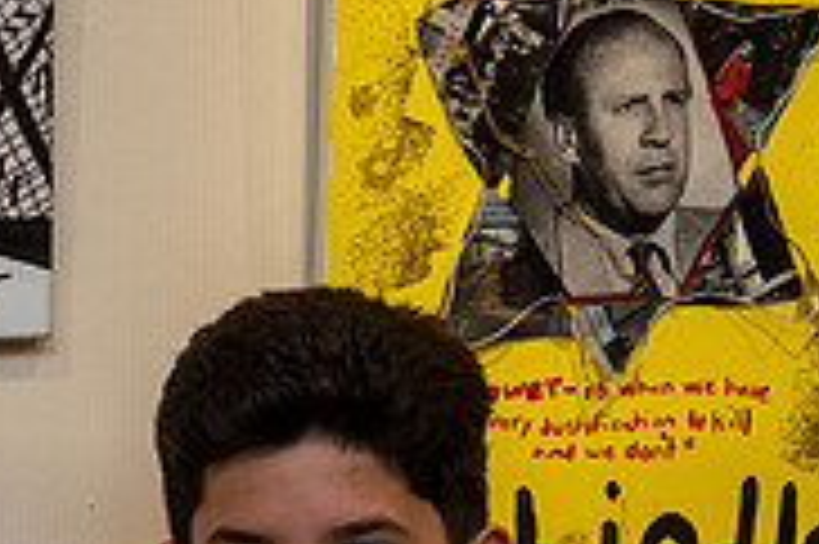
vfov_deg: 11.9
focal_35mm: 115
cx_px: -274
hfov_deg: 16.7
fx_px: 2614
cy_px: 366
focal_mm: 36
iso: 1000
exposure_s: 1/100
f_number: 5
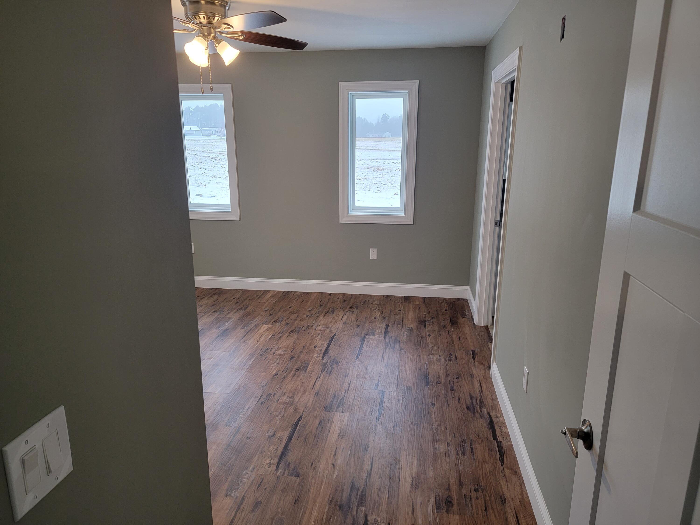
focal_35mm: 24
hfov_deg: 71.6
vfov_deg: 56.8
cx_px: 350
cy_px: 262
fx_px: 485
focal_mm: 6.7
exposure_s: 1/119
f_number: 1.8
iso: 200
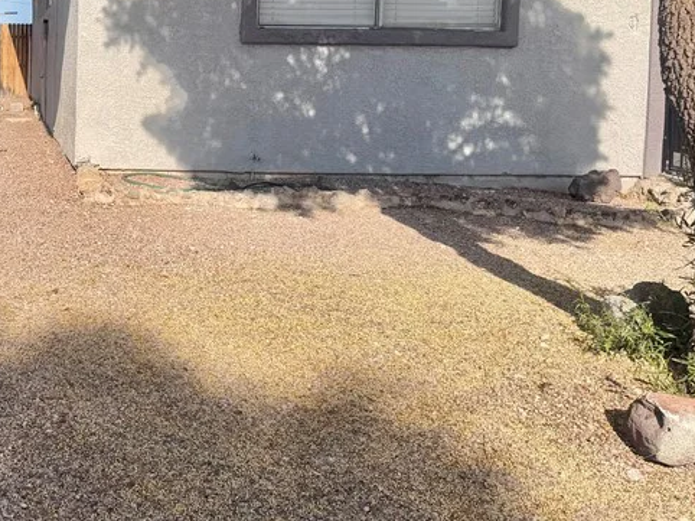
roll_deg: -1.0
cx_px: 39
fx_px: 1023
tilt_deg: -3.5
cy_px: 128
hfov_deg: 34.8
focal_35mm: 51
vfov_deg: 28.1
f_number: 1.78
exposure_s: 1/5319
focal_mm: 6.76
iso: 80
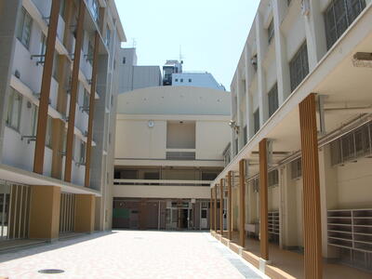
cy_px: 140
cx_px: 186
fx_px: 376
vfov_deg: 40.7
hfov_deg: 52.6
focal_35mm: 35
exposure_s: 1/222
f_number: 5.6
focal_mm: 5.8
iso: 50
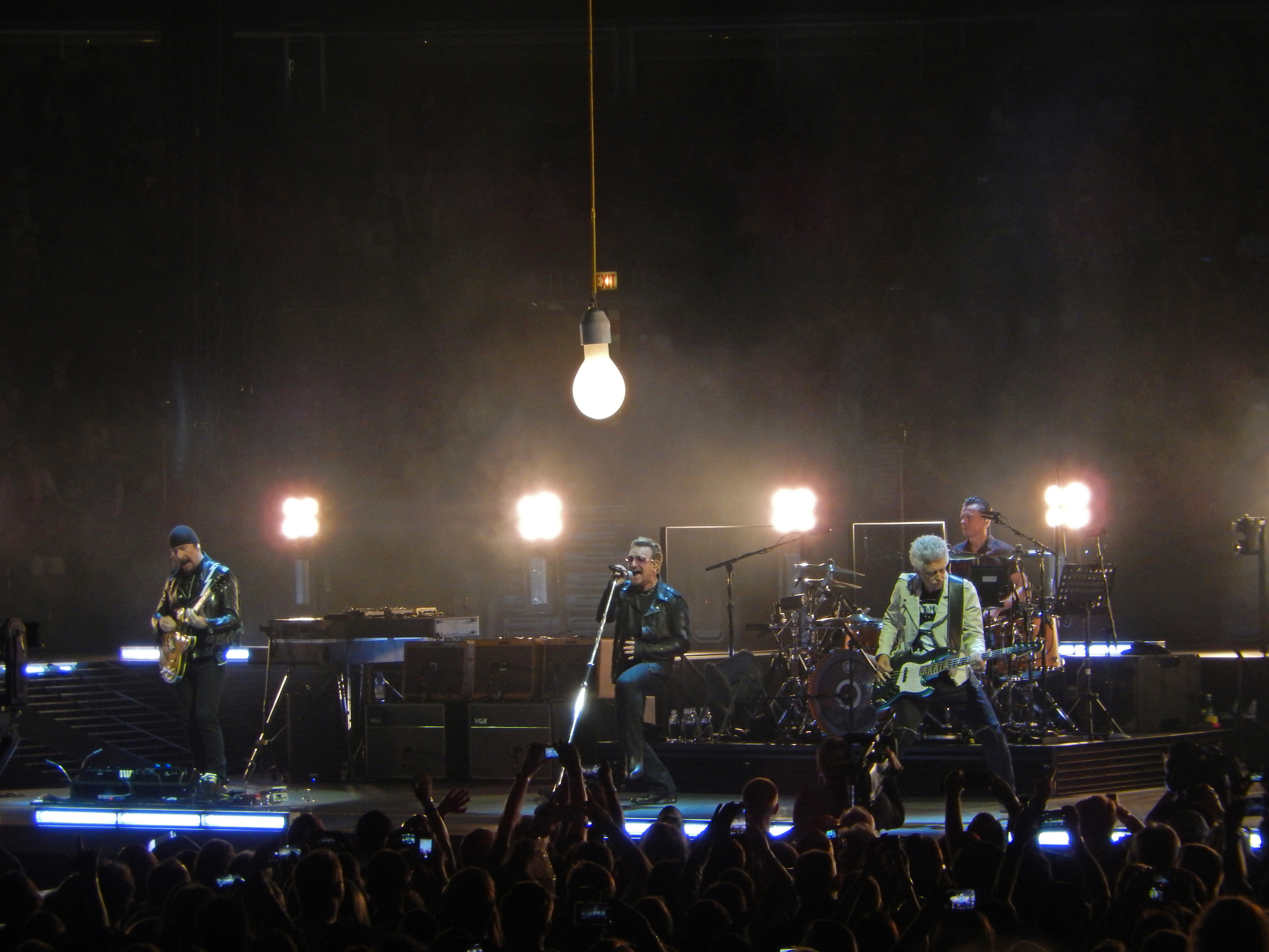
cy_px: 476
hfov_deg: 13.4
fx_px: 5389
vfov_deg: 10.1
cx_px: 634
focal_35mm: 147
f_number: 5.6
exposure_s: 1/60
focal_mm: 26.4
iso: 320
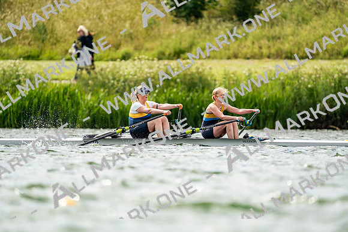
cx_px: 174
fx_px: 5801
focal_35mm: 600
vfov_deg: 2.3
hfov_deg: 3.4
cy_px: 116
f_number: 6.3
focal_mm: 600
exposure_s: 1/2000
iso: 400
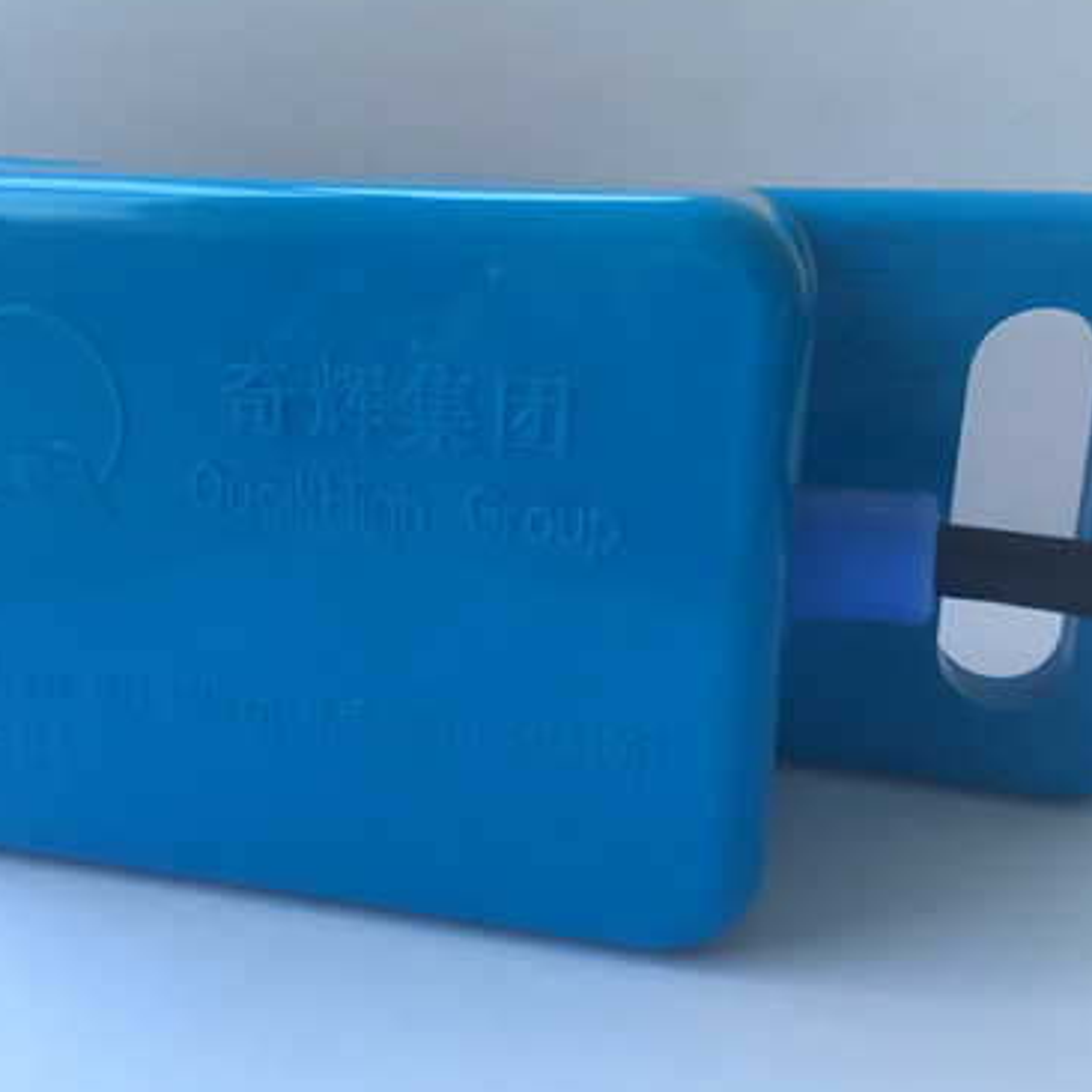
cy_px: 542
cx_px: 489
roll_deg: -1.9
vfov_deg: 47.2
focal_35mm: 35
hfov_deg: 47.1
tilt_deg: -14.8
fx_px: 1249
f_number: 2.2
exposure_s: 1/50
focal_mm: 4.15
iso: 32
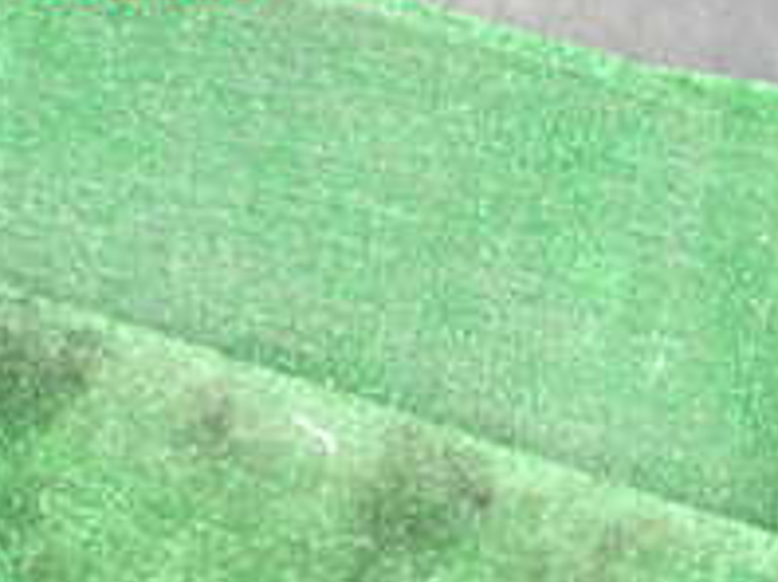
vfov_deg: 15.3
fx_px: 2043
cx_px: 715
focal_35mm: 91
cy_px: 806
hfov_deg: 21.1
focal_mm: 5.4
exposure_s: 1/40
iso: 200
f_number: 2.3
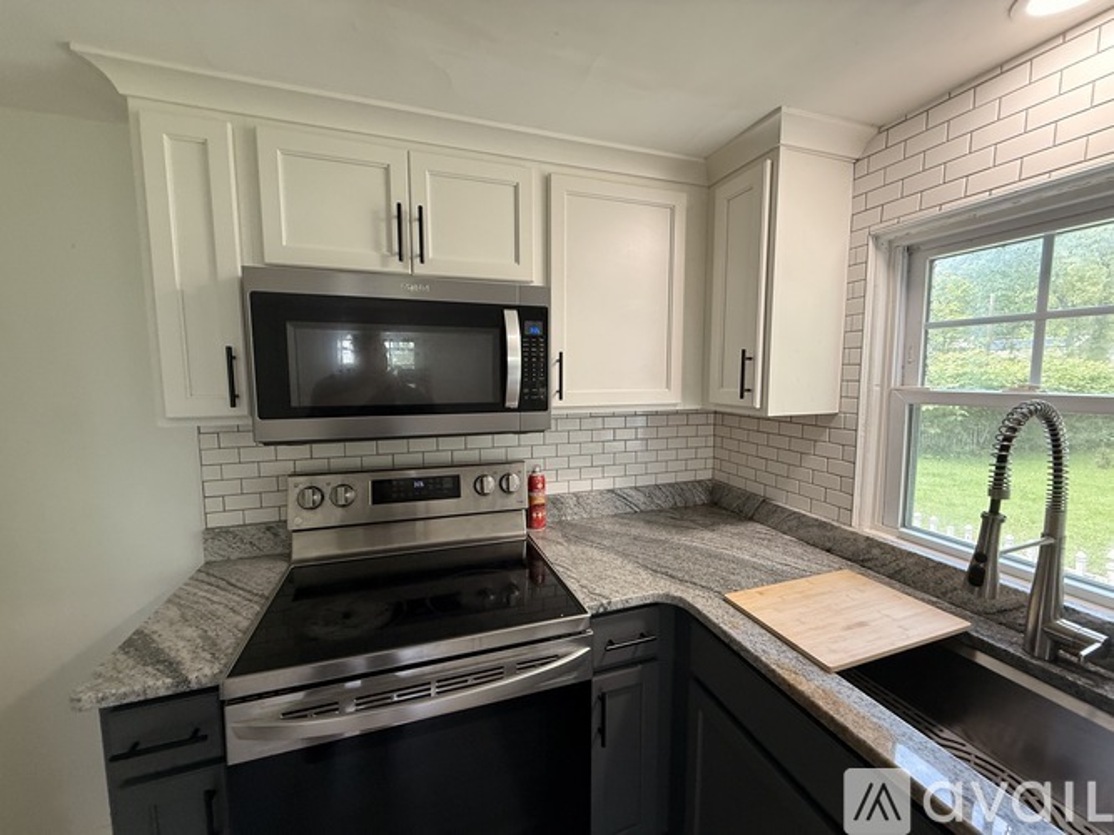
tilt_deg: -5.6
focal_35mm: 14
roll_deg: +0.9
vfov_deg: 85.7
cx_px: 557
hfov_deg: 102.1
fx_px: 450
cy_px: 418
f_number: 2.2
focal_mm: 2.22
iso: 200
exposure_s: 1/60
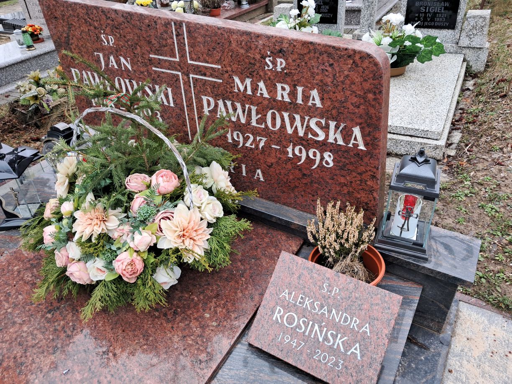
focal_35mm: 27
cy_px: 192
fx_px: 399
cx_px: 256
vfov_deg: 51.4
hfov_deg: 65.3
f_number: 1.8
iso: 50
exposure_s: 1/120
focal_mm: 4
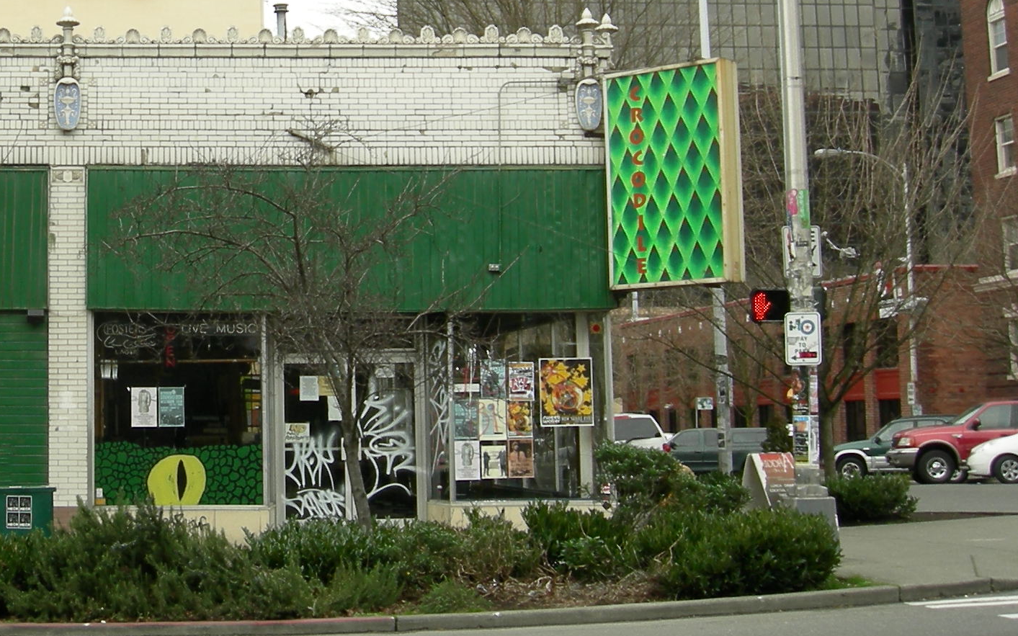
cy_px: 108
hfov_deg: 28.3
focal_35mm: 70
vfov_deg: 18.4
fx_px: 1942
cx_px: 106
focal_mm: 7.5
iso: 64
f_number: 3.8
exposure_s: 1/59
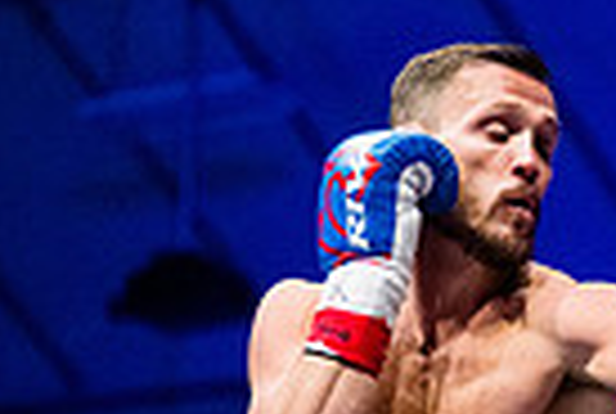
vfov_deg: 6.2
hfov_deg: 9.0
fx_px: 3807
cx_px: 904
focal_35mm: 222
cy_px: 538
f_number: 1.4
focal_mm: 50
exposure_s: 1/1600
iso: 6400
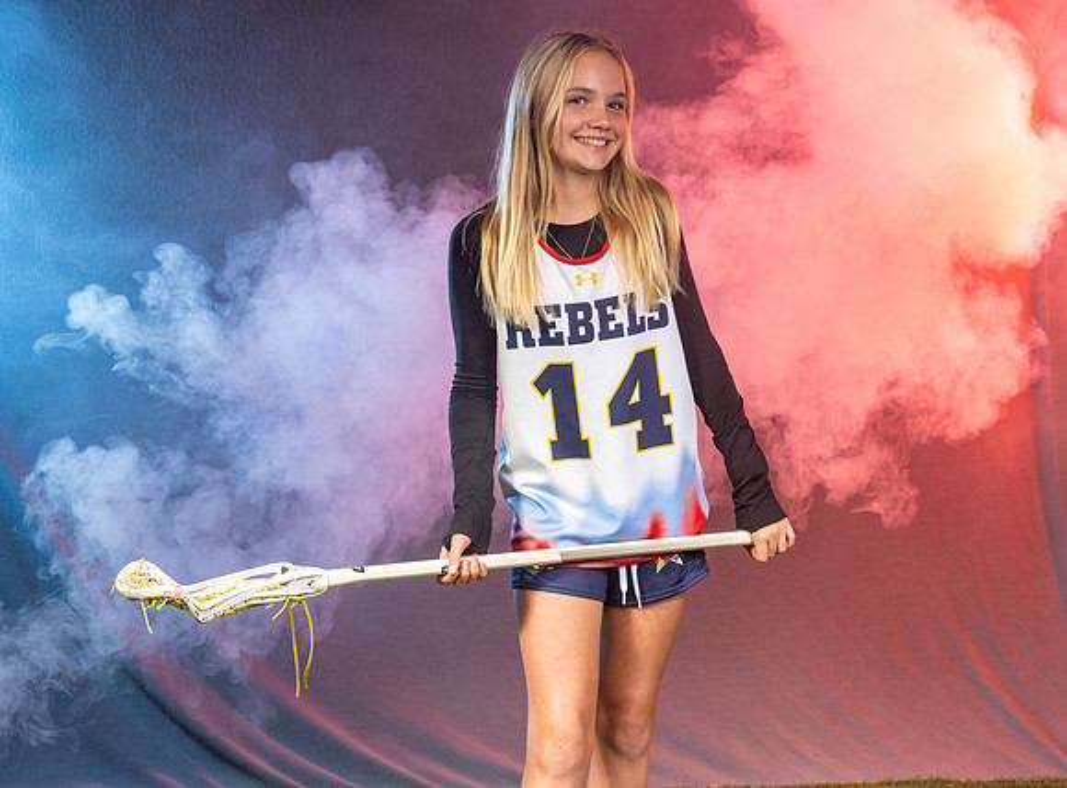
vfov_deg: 16.0
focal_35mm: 92
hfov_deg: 21.5
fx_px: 2806
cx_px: 600
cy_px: 345
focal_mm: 76
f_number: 6.3
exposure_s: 1/200
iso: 64
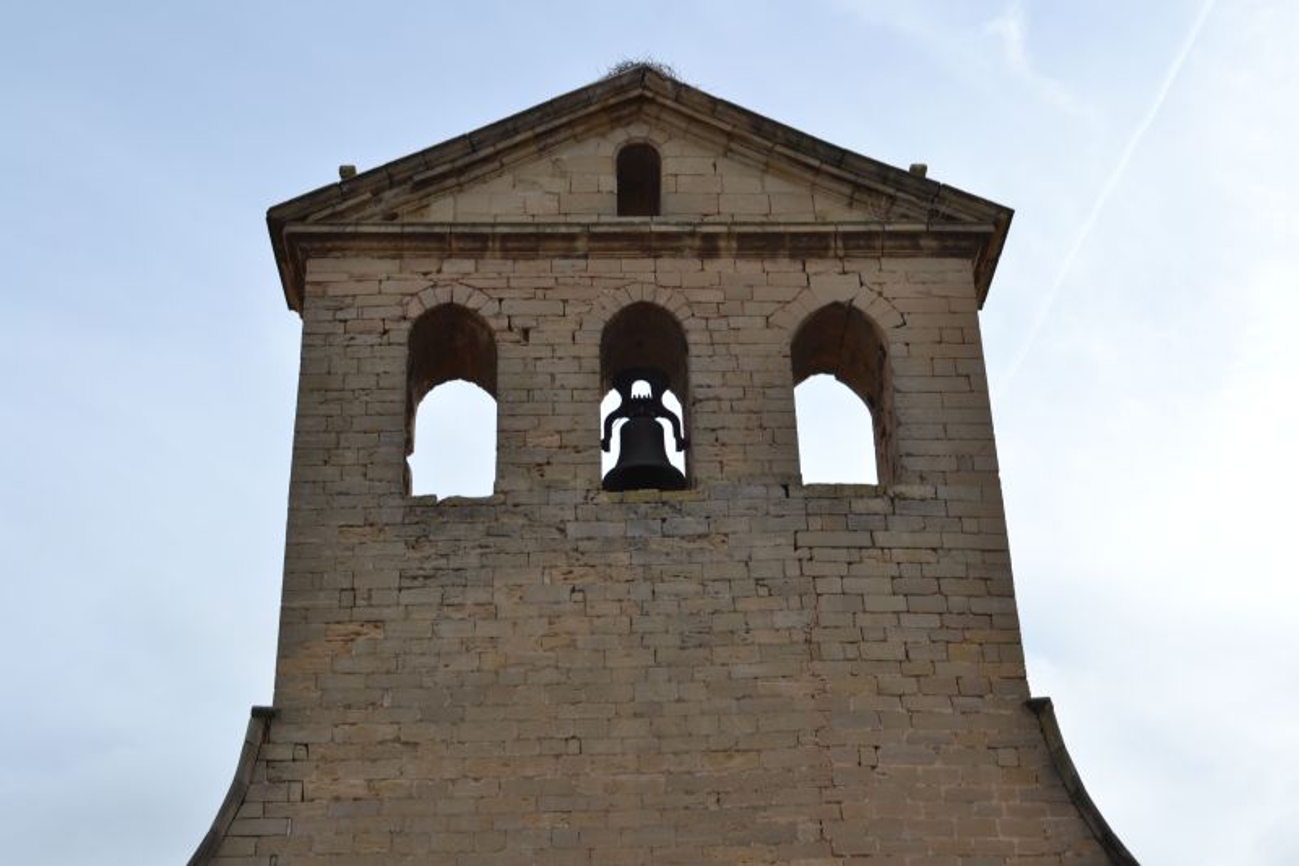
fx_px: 1894
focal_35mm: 52
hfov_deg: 37.9
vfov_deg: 25.7
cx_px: 650
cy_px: 433
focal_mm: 35
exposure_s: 1/250
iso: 100
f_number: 7.1
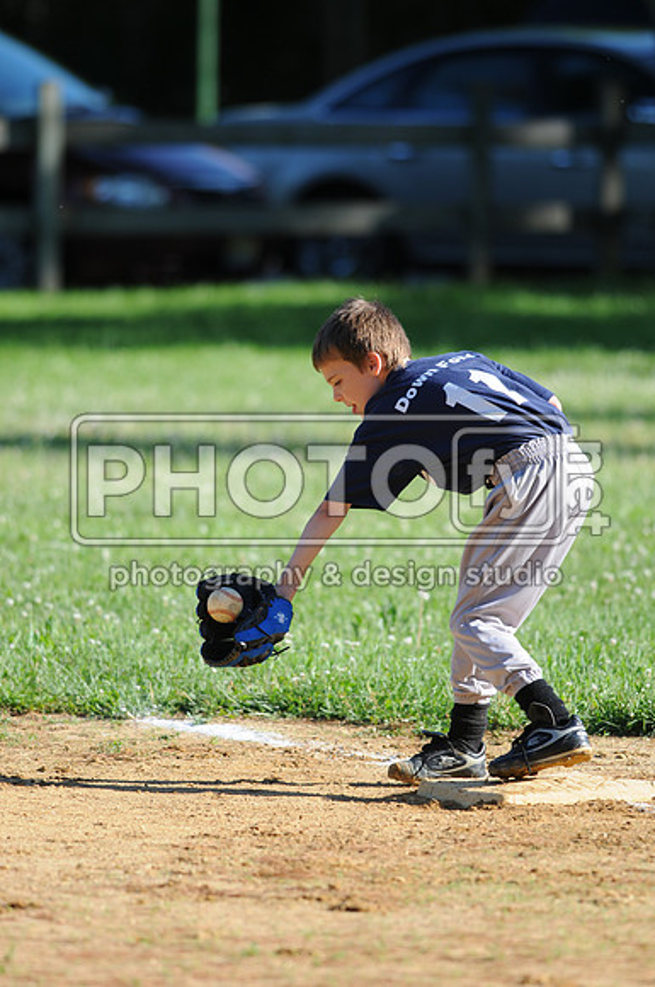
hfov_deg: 3.0
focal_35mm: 450
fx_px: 12317
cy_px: 494
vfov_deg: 4.6
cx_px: 328
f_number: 4
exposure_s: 1/640
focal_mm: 300
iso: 200
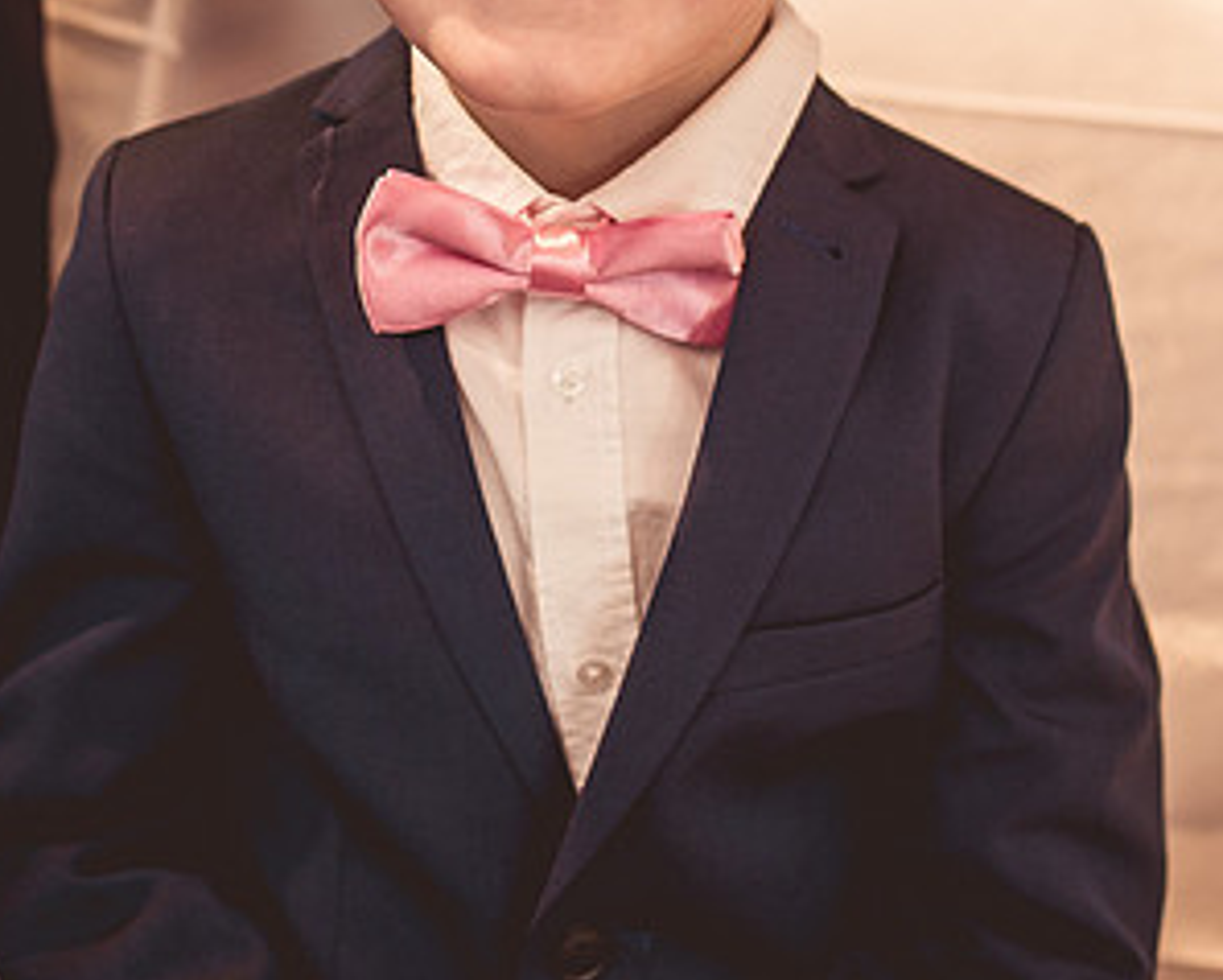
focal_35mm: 101
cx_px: 547
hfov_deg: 19.0
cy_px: -129
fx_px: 3658
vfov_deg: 14.8
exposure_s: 1/125
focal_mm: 35
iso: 400
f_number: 2.5
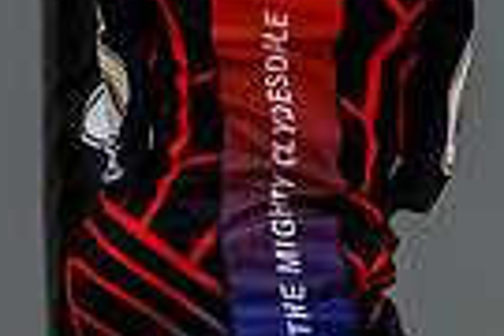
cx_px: 737
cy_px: -43
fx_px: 19864
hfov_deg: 1.5
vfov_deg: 1.0
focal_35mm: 1419
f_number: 3.5
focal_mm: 200
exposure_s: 1/1000
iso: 5000
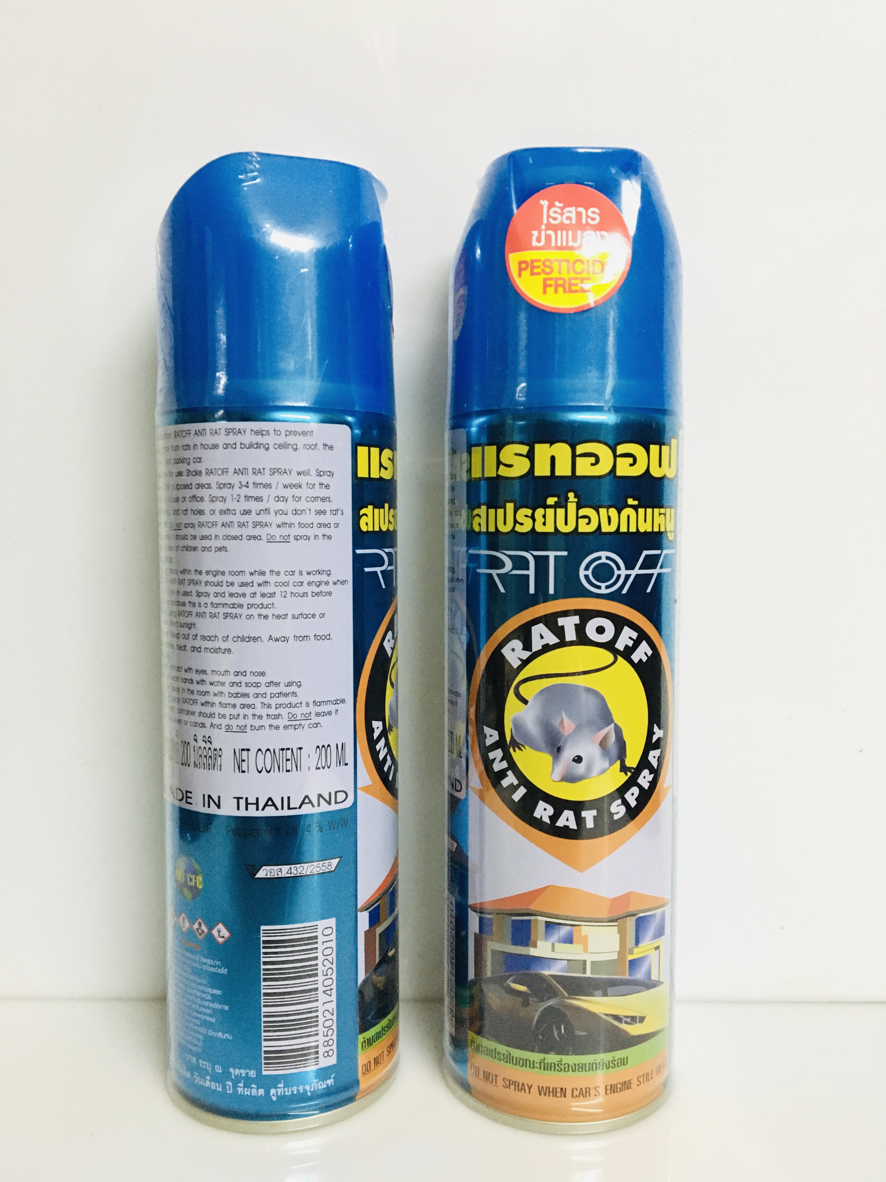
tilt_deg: -4.9
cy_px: 591
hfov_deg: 48.2
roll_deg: -0.4
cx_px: 443
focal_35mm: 29
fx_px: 990
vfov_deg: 61.7
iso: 250
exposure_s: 1/17
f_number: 2.2
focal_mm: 4.15
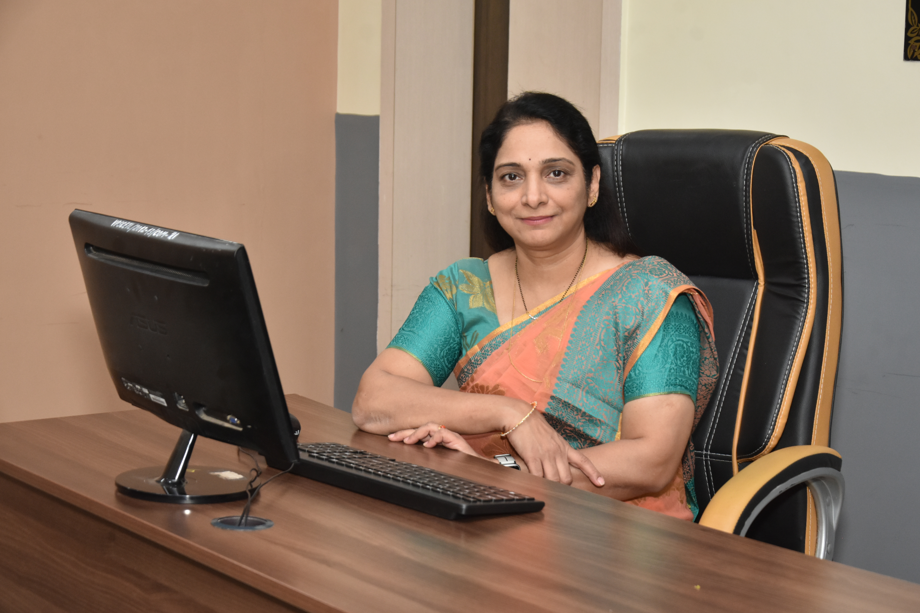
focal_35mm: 75
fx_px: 1917
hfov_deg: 27.0
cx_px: 460
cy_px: 306
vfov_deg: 18.2
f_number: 6.3
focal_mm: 50
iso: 1000
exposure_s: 1/125
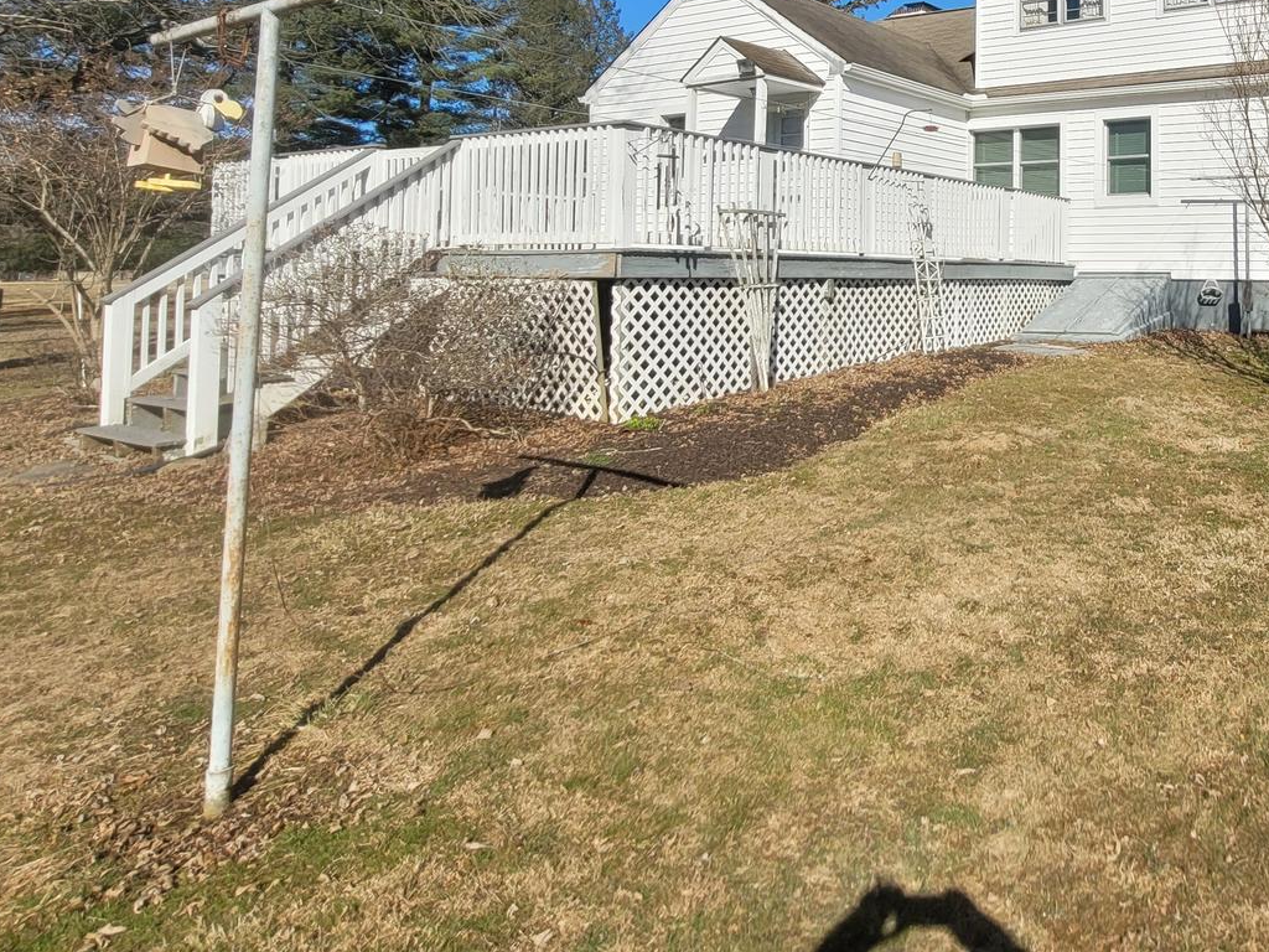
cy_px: 219
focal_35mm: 26
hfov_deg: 62.5
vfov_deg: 50.5
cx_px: 985
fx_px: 953
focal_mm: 1.74
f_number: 2.2
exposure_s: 1/1593
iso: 40
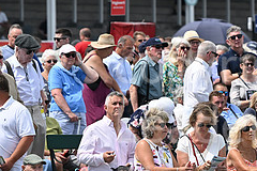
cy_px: 135
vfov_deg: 2.8
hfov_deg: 4.3
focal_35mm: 483
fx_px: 3448
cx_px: 256
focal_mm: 200
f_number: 5.6
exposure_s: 1/2000
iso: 400
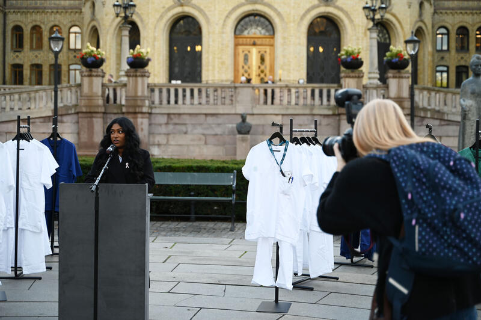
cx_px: 240
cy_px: 160
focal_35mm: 57
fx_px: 761
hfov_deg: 35.1
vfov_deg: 23.7
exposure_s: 1/250
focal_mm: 57
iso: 125
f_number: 2.8
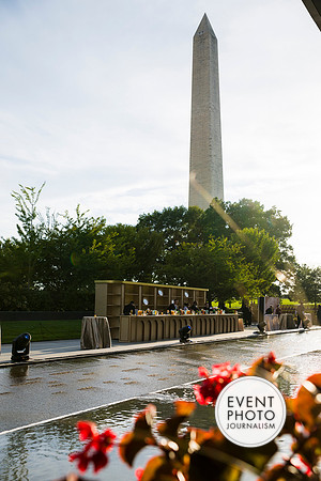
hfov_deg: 37.9
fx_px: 468
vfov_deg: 54.4
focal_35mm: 35
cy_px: 240
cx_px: 160
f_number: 4
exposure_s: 1/800
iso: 80
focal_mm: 35
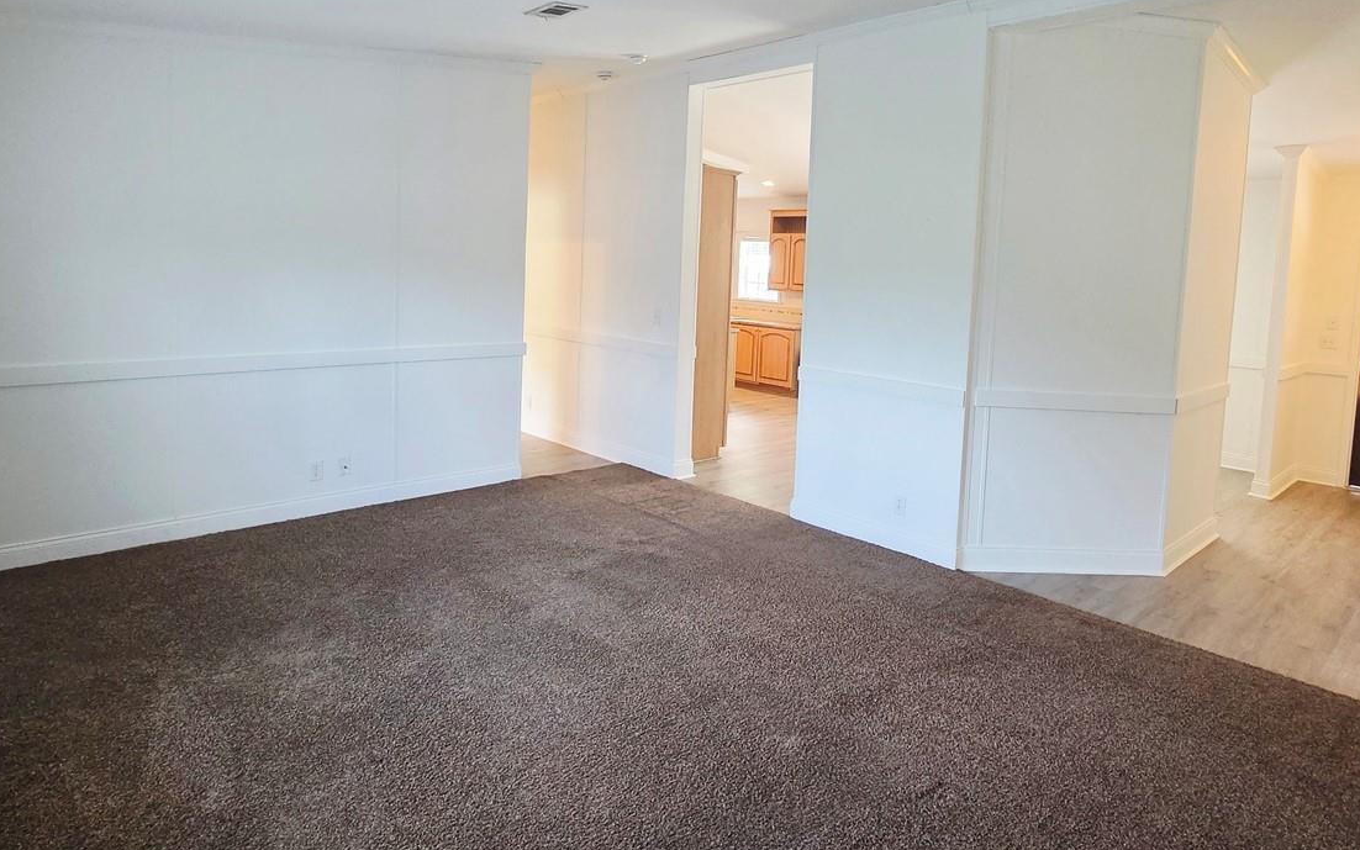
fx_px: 741
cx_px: 700
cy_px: 322
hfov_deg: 85.0
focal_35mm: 20
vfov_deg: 59.0
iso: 250
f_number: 2.2
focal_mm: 2.2
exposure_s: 1/60.2
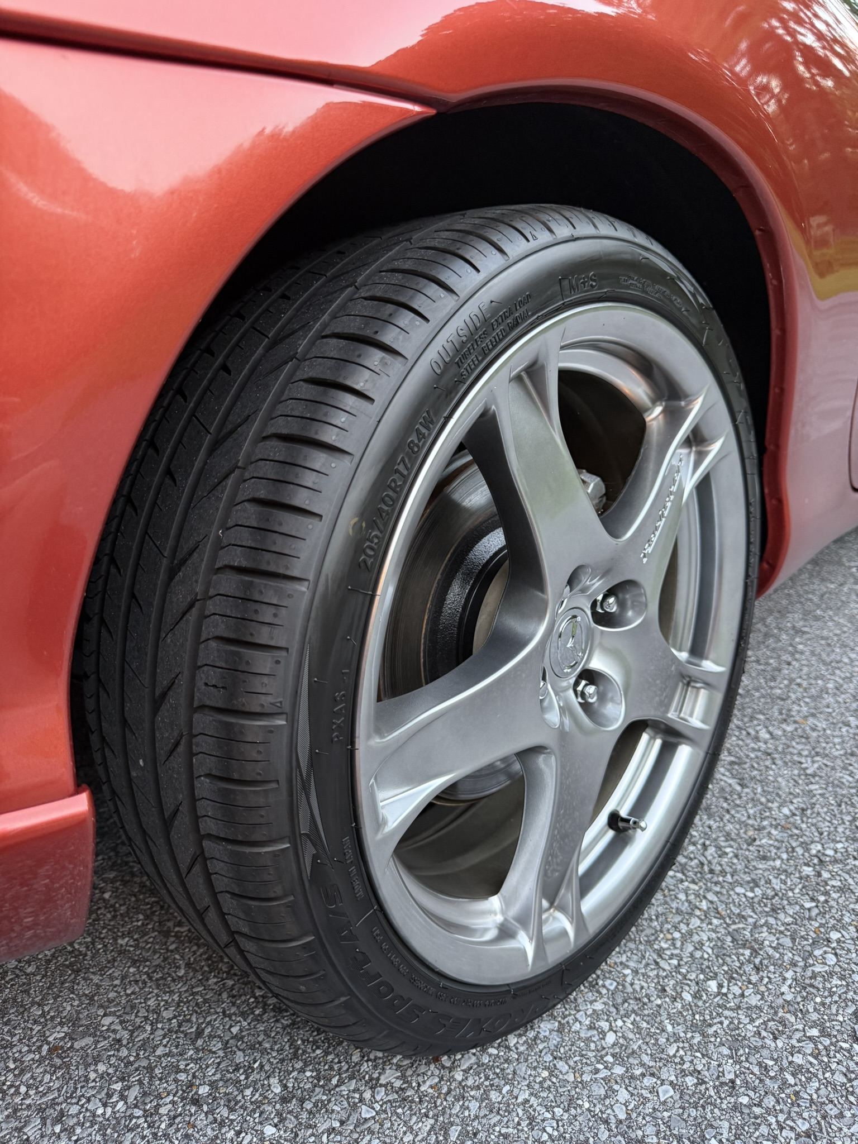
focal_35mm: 24
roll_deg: +2.7
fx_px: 793
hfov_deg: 56.8
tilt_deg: -18.8
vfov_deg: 71.6
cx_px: 429
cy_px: 572
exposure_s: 1/60
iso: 250
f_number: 1.78
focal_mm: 6.76
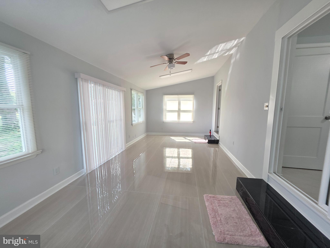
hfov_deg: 106.2
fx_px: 124
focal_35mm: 13
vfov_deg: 89.9
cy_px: 124
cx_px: 165
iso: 64
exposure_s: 1/120
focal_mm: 2.2
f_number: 1.9
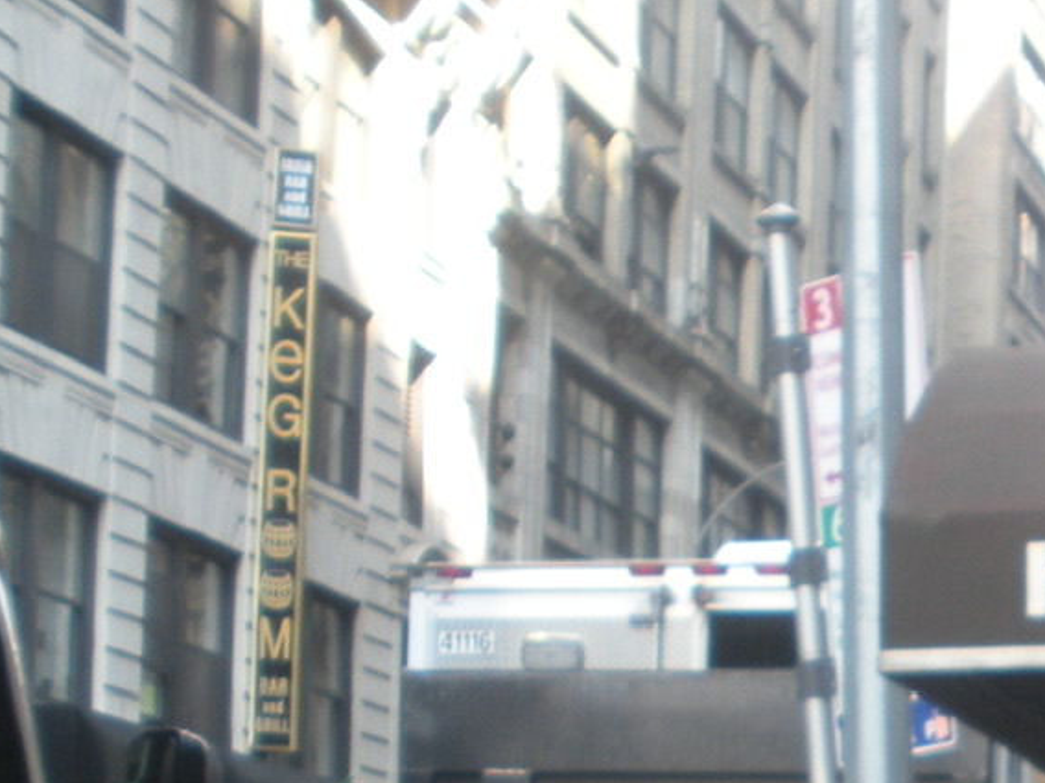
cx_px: 1528
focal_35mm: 130
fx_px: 3924
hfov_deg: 14.3
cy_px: 1056
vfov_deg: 11.1
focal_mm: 6.3
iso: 71
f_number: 3.5
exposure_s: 1/60.6
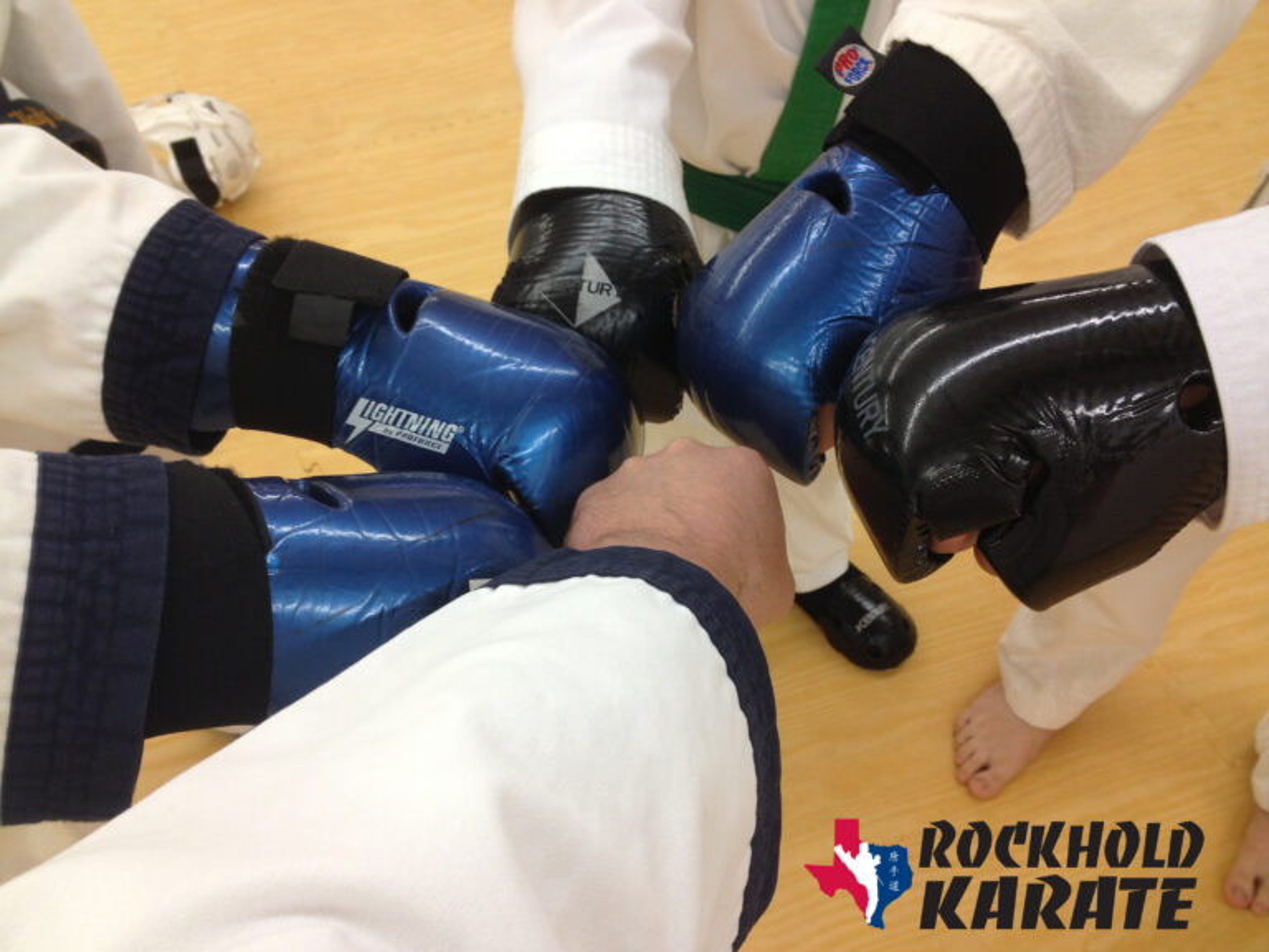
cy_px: 476
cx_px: 634
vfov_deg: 40.7
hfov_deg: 52.6
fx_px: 1283
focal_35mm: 35
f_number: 2.4
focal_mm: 4.3
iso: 50
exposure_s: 1/30
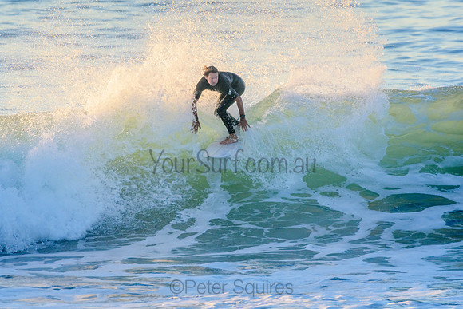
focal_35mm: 750
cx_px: 232
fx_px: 9649
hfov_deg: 2.7
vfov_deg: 1.8
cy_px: 154
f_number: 5.6
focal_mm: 500
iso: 720
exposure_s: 1/1250
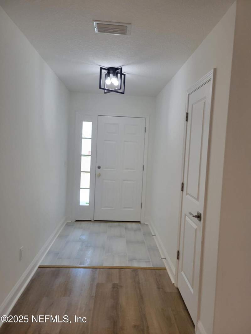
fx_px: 251
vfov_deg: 67.3
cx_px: 126
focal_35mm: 26
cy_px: 167
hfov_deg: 53.1
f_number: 1.8
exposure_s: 1/120
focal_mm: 5.4
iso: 100
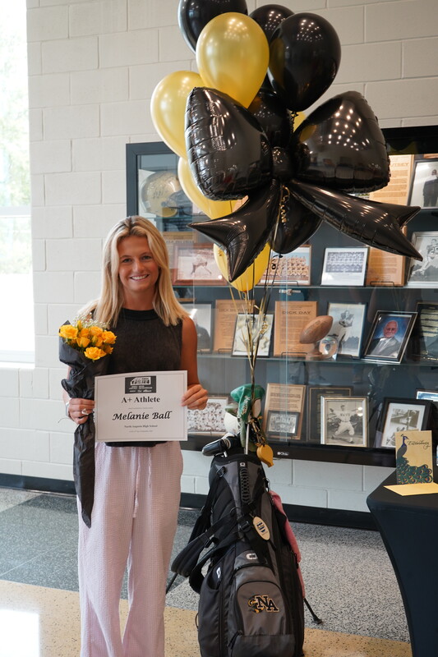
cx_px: 219
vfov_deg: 41.1
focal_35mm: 48
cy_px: 328
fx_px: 876
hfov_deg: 28.1
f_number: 7.1
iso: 800
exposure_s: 1/40
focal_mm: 48
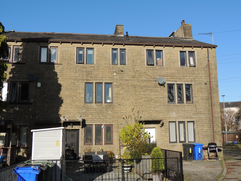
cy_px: 90
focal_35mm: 40
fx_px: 278
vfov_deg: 36.0
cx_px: 120
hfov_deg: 46.8
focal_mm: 7.1
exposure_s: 1/1000
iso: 100
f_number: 3.3
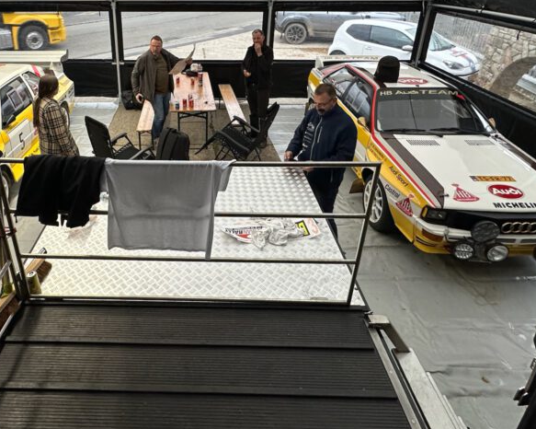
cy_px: 114
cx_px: 192
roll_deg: +0.5
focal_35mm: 24
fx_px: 381
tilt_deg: -22.5
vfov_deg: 56.2
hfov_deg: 68.9
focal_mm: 2.22
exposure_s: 1/99
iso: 200
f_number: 2.2
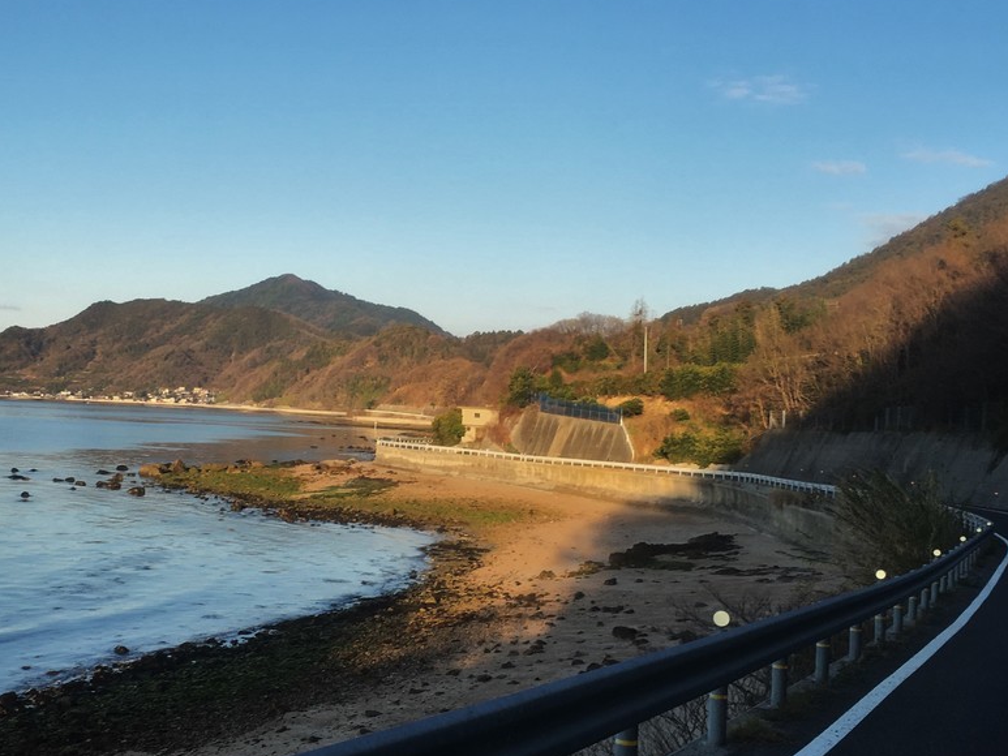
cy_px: 442
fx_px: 1311
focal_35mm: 45
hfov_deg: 41.9
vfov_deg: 32.1
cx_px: 404
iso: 25
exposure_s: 1/674
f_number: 2.2
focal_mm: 4.15
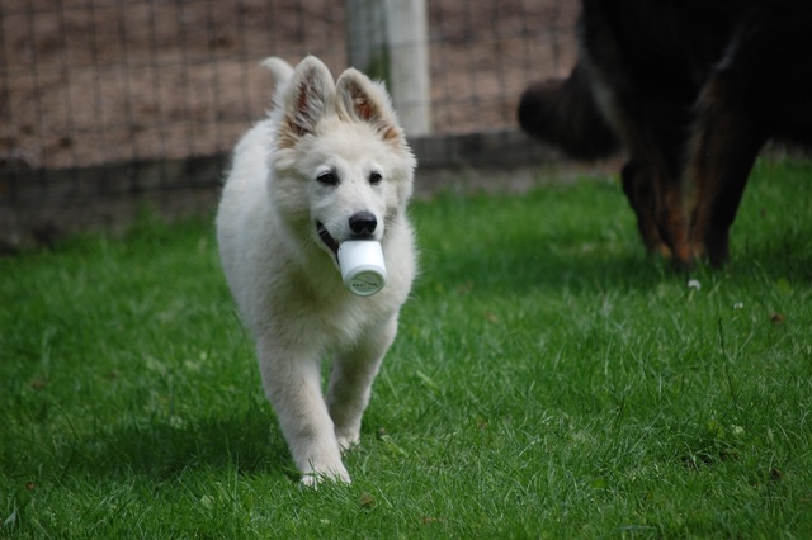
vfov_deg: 4.6
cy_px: 270
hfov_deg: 6.9
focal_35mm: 300
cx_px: 406
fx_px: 6763
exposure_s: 1/1000
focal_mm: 200
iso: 280
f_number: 5.6
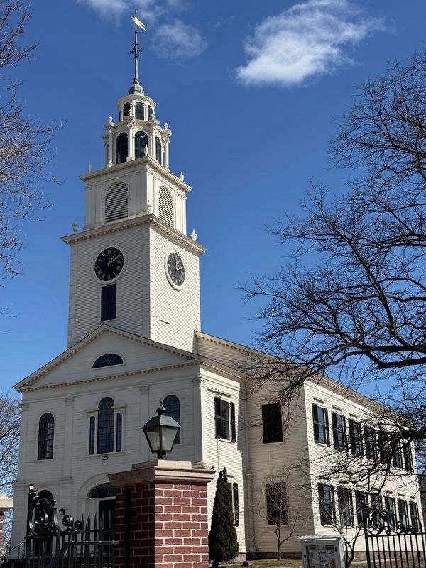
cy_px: 284
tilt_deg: +19.4
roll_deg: +1.4
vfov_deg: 39.7
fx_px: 788
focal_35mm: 48
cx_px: 213
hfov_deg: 30.3
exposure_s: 1/5587
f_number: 1.78
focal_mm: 6.76
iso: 64
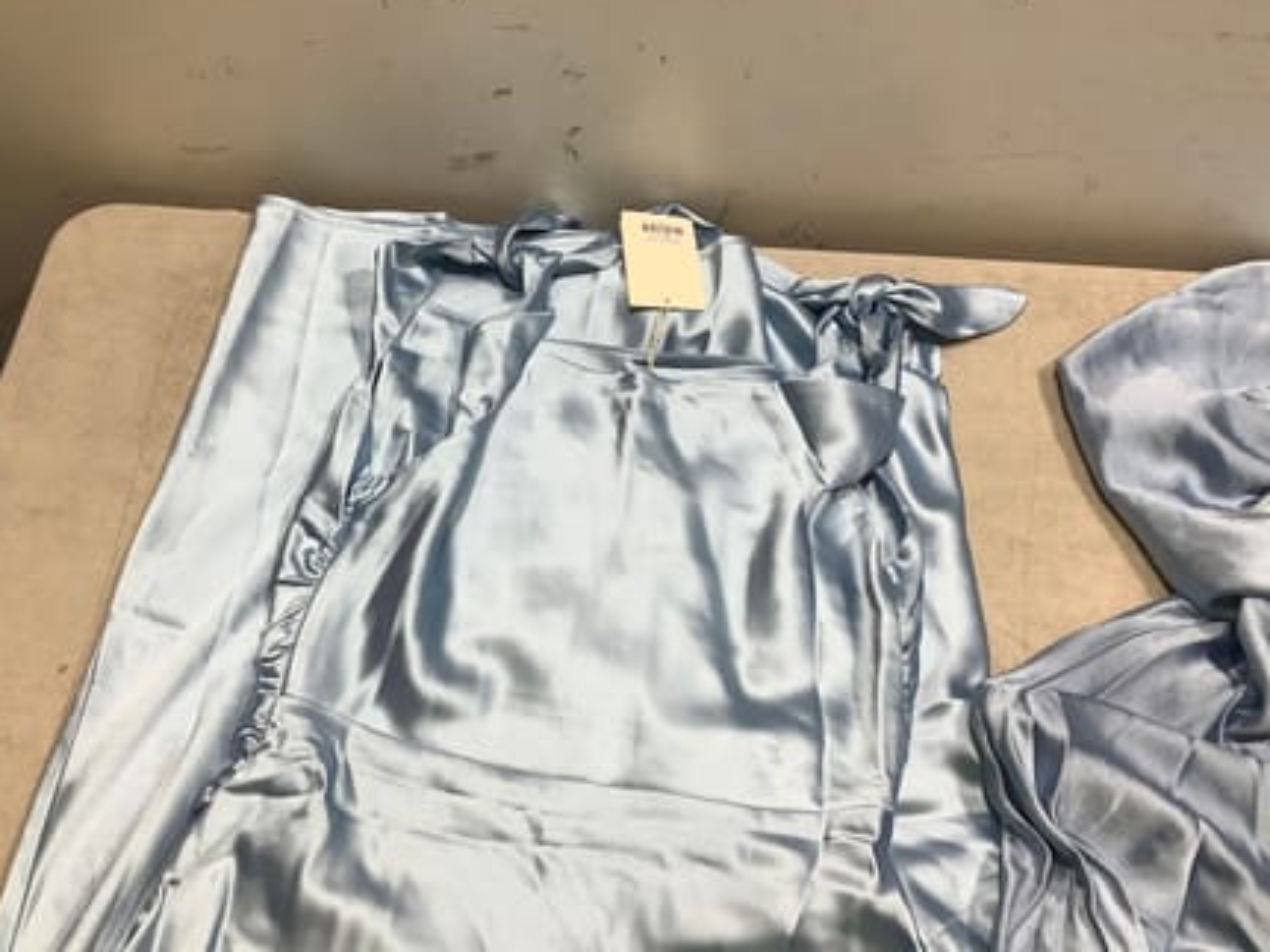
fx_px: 1320
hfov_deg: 51.3
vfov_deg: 39.6
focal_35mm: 36
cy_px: 467
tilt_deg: -55.8
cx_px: 569
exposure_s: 1/100
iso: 50
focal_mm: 3.3
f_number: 2.4
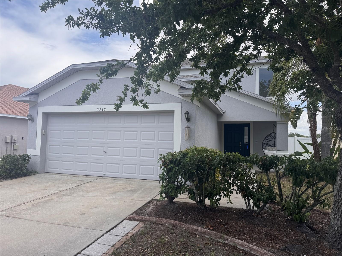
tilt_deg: +4.4
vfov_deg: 56.8
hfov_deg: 71.6
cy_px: 128
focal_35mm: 24
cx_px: 171
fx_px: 237
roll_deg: -0.8
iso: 80
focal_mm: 6.76
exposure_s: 1/1818
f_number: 1.78
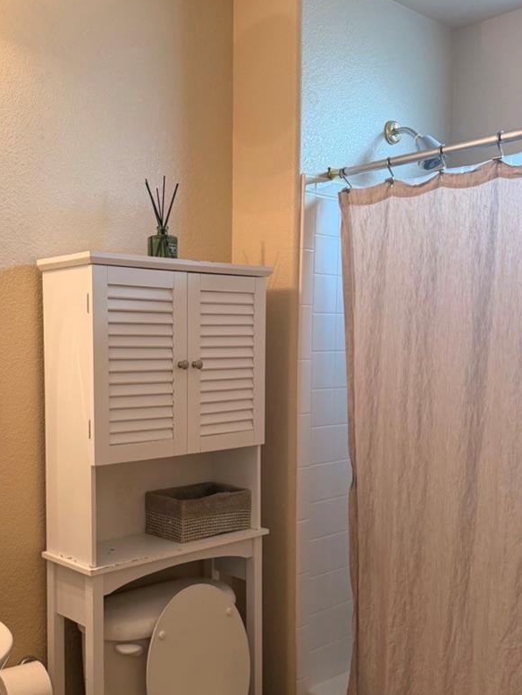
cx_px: 147
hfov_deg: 37.9
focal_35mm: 37
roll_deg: +0.0
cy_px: 397
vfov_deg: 50.0
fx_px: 744
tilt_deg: -4.1
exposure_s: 1/120
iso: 250
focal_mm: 6.76
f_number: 1.78
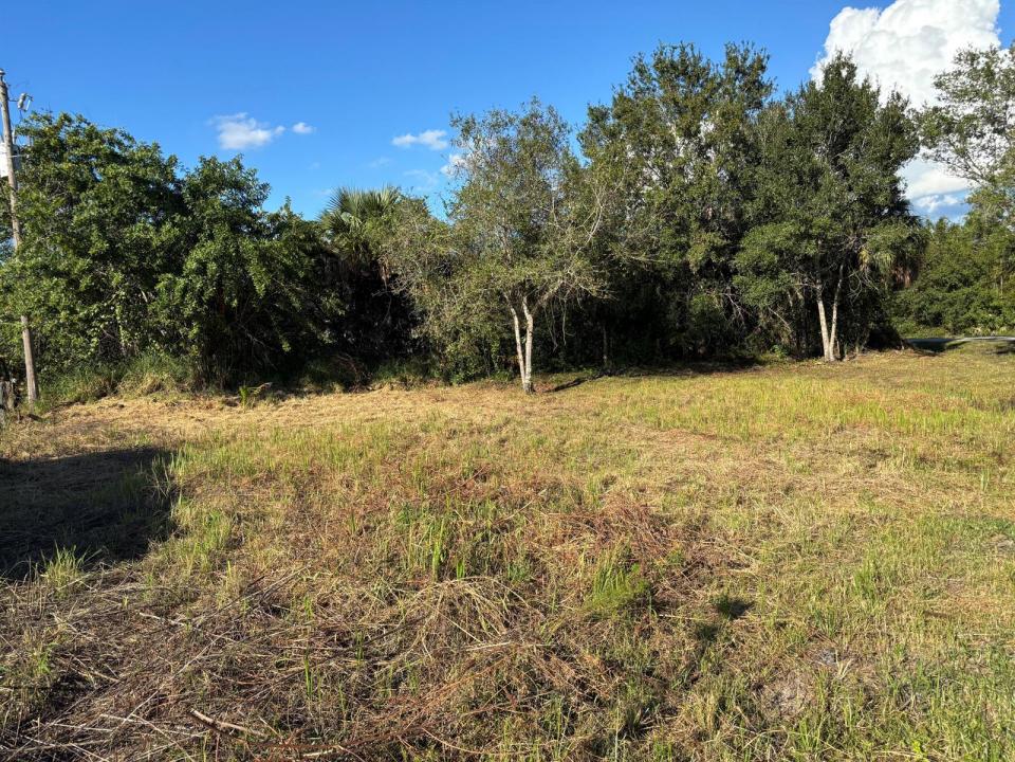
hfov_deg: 67.3
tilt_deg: -3.8
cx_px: 508
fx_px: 762
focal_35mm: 26
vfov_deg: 53.1
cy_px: 381
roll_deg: +3.2
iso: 50
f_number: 1.6
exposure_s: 1/1949
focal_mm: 5.96
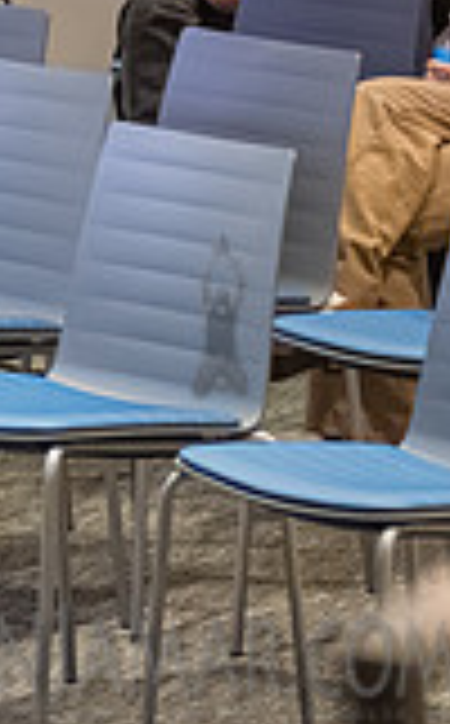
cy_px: -209
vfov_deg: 5.8
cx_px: 59
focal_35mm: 358
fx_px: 7056
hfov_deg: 3.7
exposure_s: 1/200
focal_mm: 86
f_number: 2.8
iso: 6400
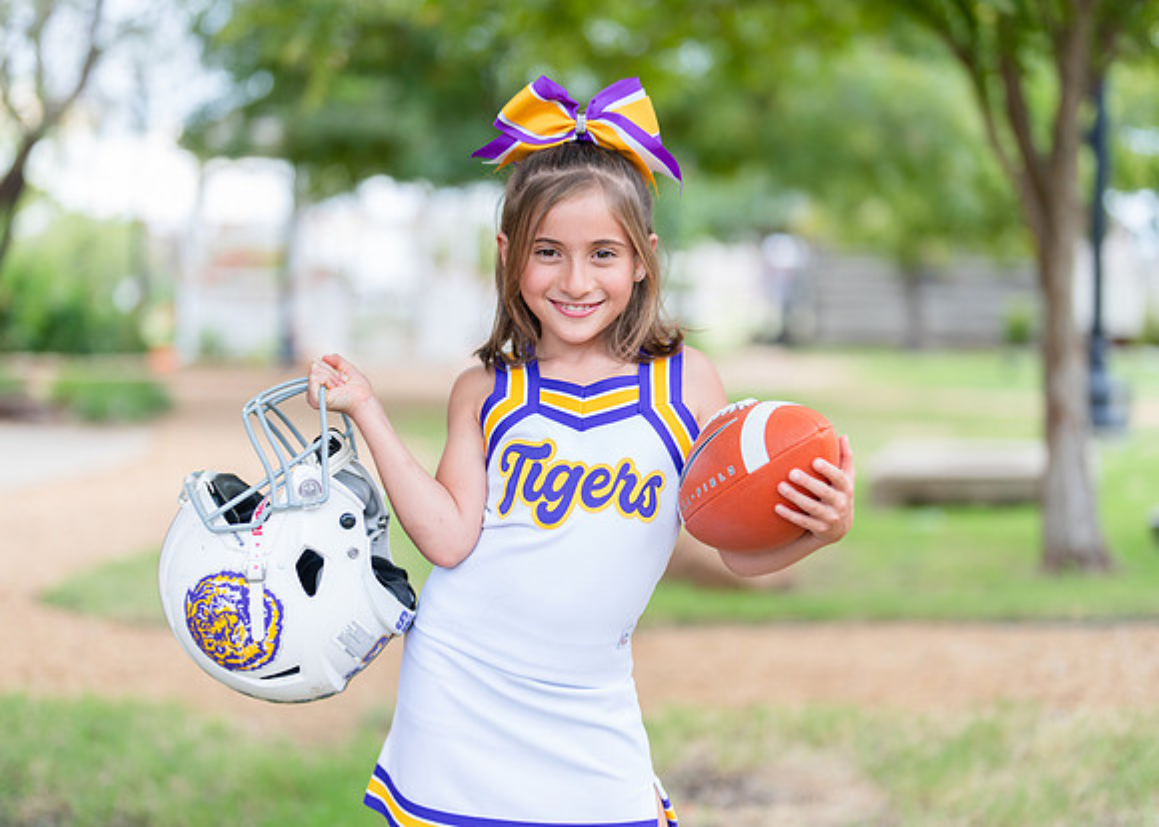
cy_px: 396
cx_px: 578
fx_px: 1840
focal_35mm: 56
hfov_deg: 35.0
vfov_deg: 25.3
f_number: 1.2
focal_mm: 50
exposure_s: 1/400
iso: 200
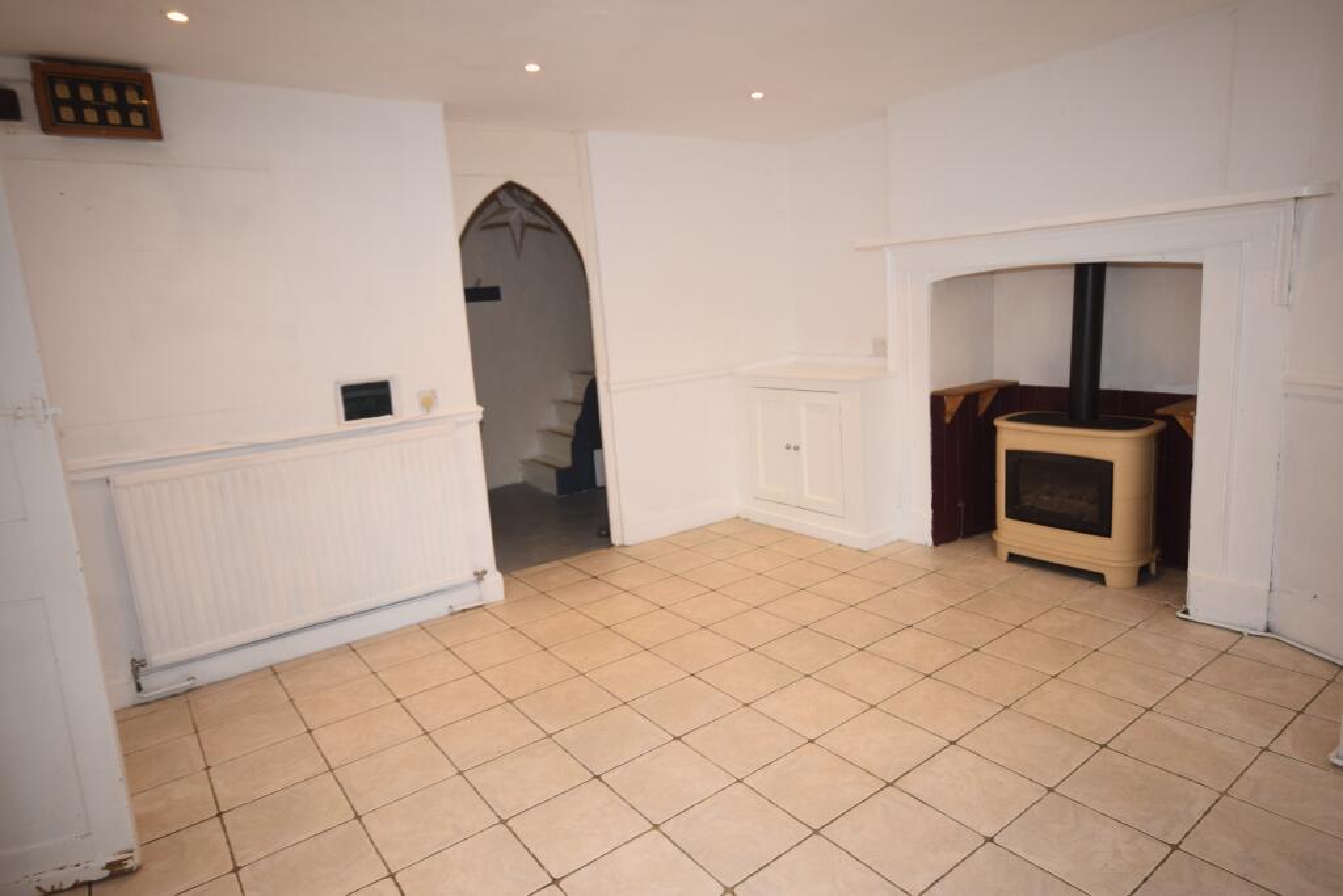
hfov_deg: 81.2
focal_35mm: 21
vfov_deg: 59.5
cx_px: 672
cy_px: 448
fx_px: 783
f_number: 5
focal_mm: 14
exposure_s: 1/100
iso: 800
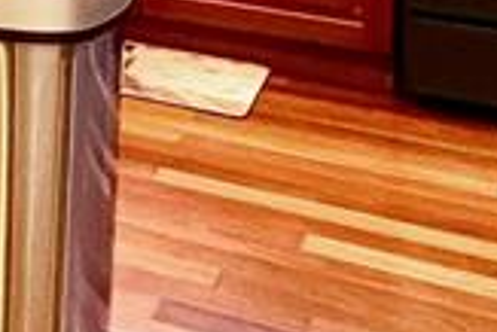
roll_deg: -1.4
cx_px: -314
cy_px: -338
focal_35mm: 85
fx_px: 1174
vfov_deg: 13.7
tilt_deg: -0.9
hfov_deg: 19.7
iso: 400
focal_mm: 1.57
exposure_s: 1/60
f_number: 1.8
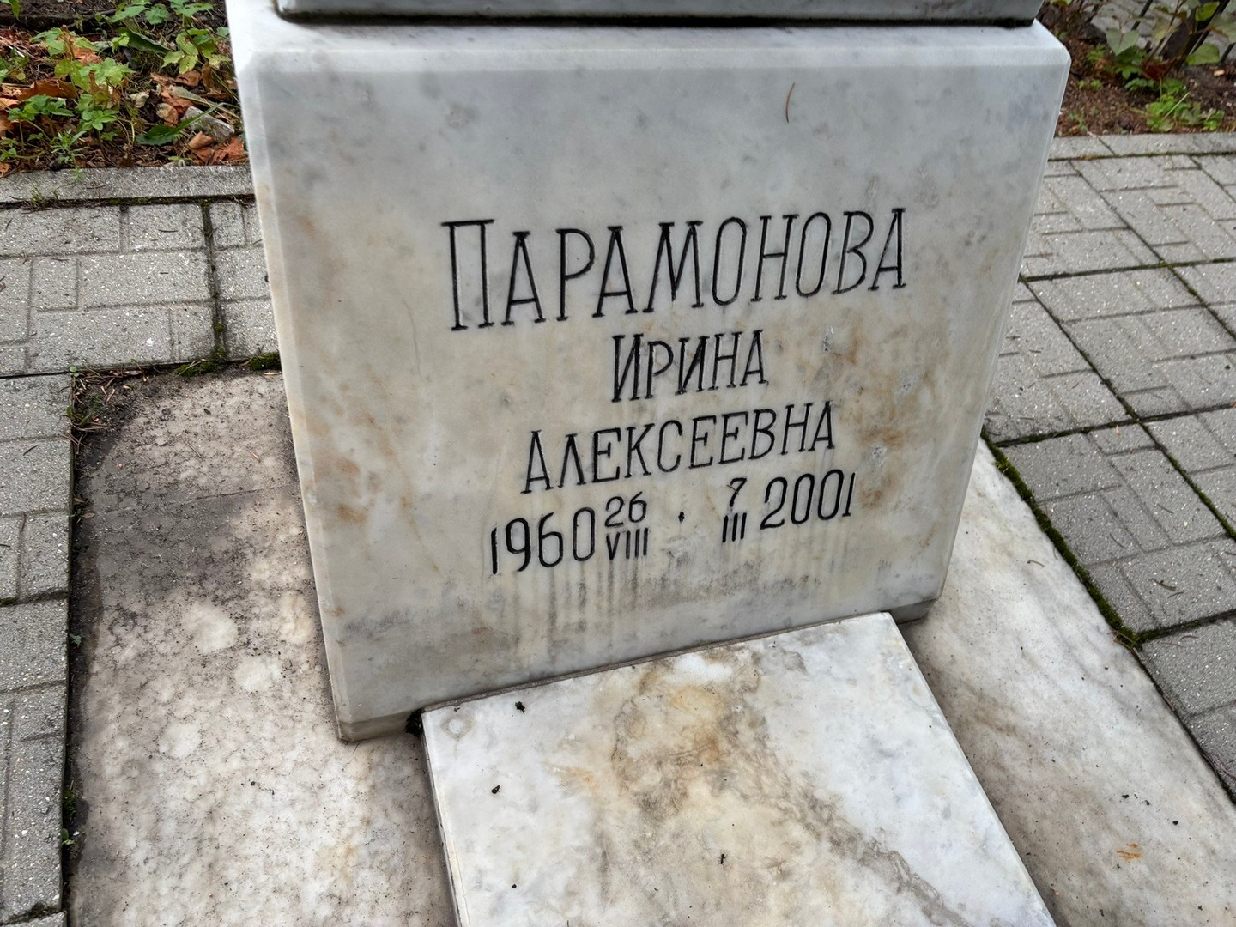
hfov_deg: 67.3
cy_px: 464
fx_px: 928
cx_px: 618
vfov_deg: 53.1
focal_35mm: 26
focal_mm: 5.96
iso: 40
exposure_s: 1/144
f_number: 1.6
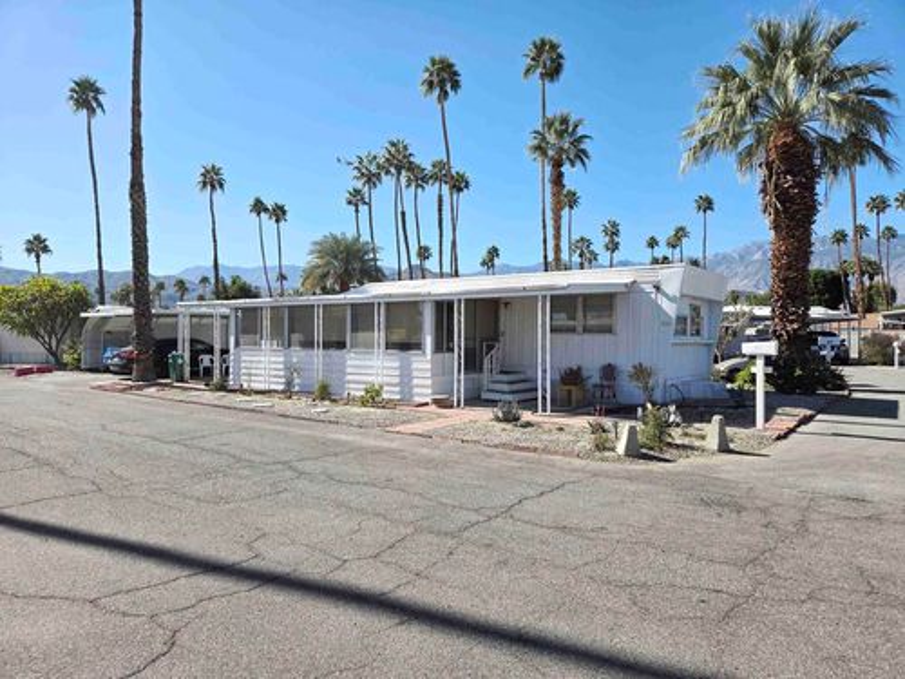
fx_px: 601
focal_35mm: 23
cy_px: 340
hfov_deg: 73.9
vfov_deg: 58.9
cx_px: 452
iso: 80
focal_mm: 5.4
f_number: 1.8
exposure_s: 1/5699
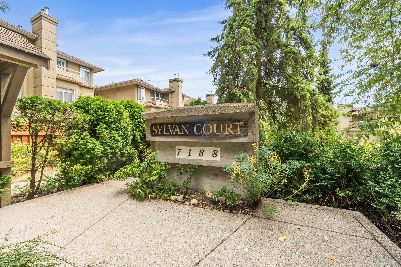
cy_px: 134
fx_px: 150
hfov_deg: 106.3
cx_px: 200
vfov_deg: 83.3
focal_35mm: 14
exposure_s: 1/100
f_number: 10
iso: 250
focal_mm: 9
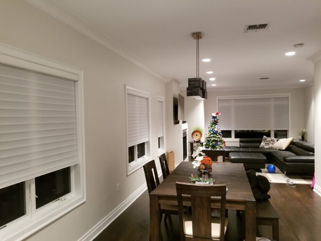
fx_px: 241
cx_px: 160
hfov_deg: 67.3
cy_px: 120
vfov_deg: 53.1
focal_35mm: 26
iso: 250
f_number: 1.7
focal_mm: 4.25
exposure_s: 1/15
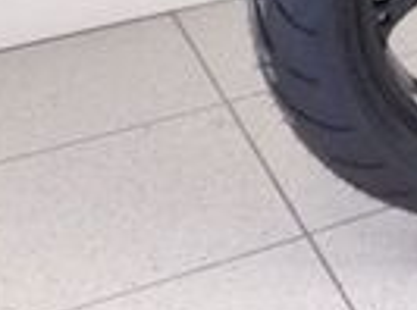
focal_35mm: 111
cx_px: 709
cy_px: -423
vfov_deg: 11.2
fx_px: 1334
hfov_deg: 15.7
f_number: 1.8
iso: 125
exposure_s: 1/25
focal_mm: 5.4
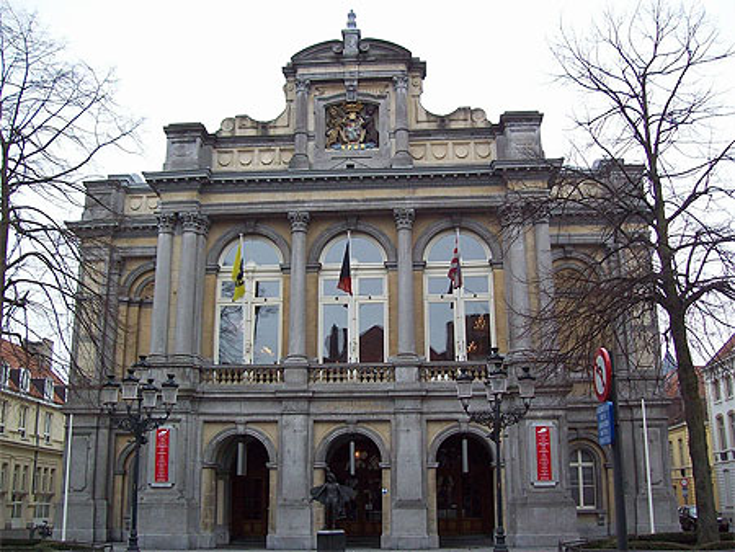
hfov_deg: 51.3
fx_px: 765
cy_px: 276
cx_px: 368
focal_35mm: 36
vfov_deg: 39.7
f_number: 2.7
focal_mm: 6
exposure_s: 1/173
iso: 80
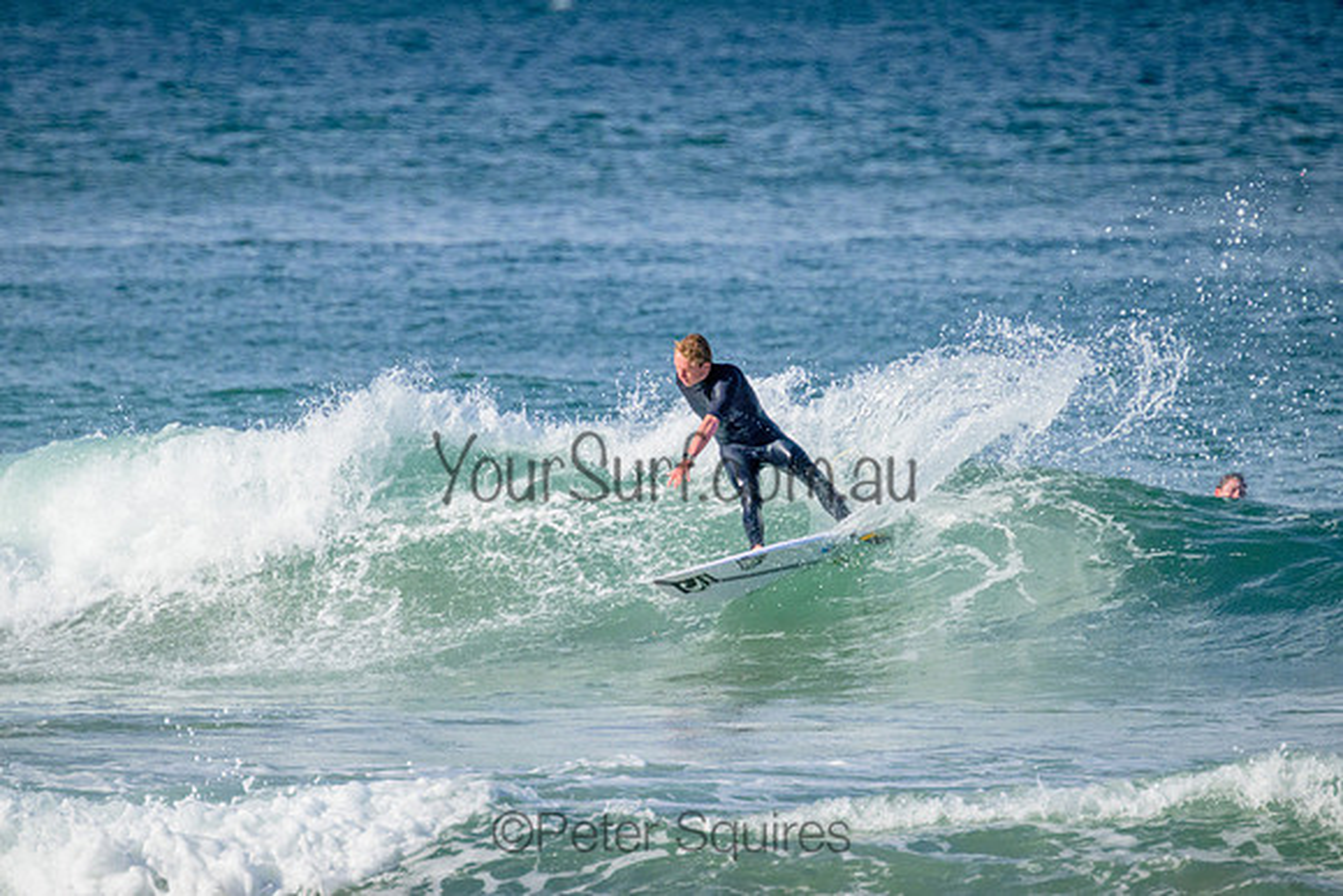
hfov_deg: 2.3
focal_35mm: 899
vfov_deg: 1.5
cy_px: 401
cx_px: 742
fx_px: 33557
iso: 2000
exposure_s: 1/1250
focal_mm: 800
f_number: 11
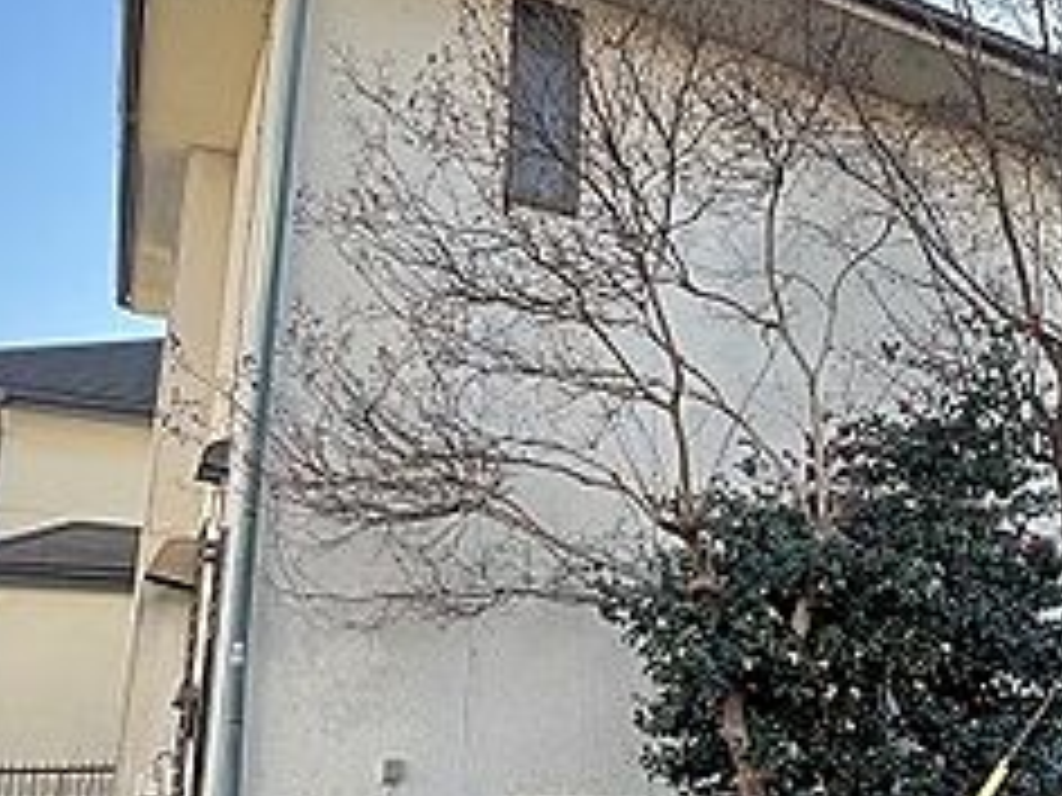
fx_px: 1012
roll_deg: +0.8
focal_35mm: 33
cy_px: 486
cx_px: 738
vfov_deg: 42.7
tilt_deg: +12.6
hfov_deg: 53.8
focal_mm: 1.57
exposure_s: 1/204
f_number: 1.8
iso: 32
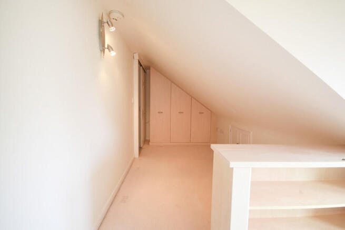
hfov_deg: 100.4
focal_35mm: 15
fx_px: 144
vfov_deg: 77.4
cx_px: 172
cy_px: 115
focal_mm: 10
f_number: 4.5
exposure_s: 1/80
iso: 400
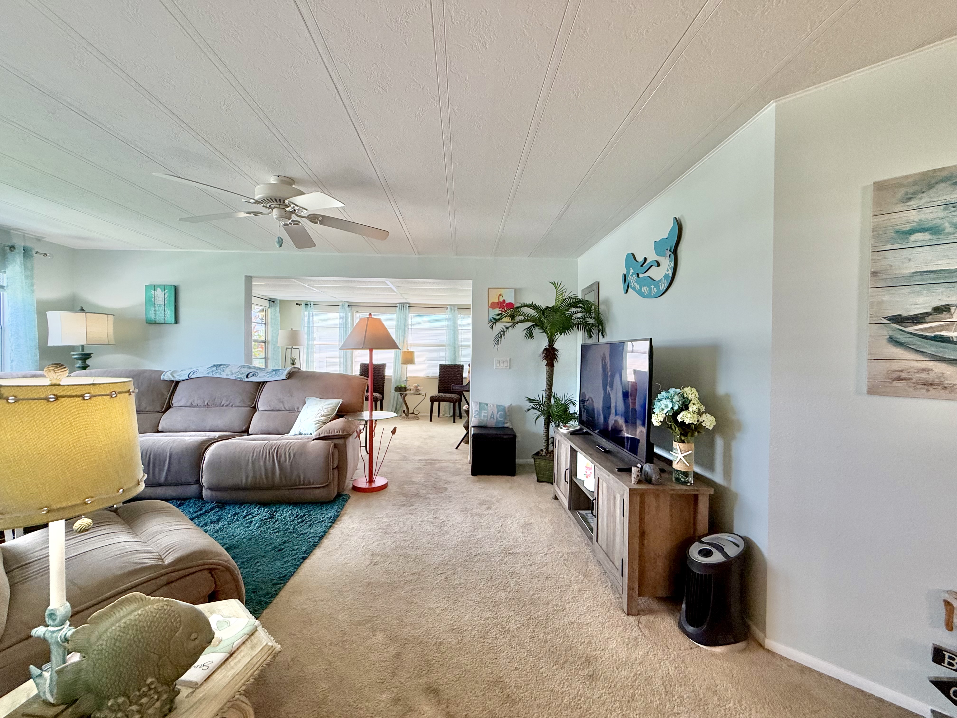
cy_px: 359
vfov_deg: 85.7
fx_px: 387
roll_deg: -0.9
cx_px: 478
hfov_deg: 102.1
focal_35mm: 14
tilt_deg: -0.3
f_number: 2.2
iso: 200
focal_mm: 2.22
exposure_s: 1/120
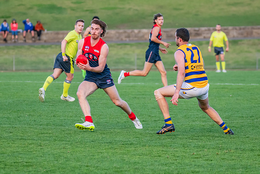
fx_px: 2641
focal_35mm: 366
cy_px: 62
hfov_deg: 5.6
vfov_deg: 3.8
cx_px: 119
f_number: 4
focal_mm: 210
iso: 1400
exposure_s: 1/1250
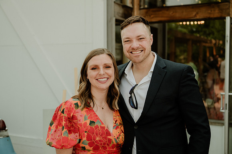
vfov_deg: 25.7
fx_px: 338
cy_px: 77
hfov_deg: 37.9
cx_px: 114
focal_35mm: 52
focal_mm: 51
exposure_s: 1/400
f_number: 3.5
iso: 100
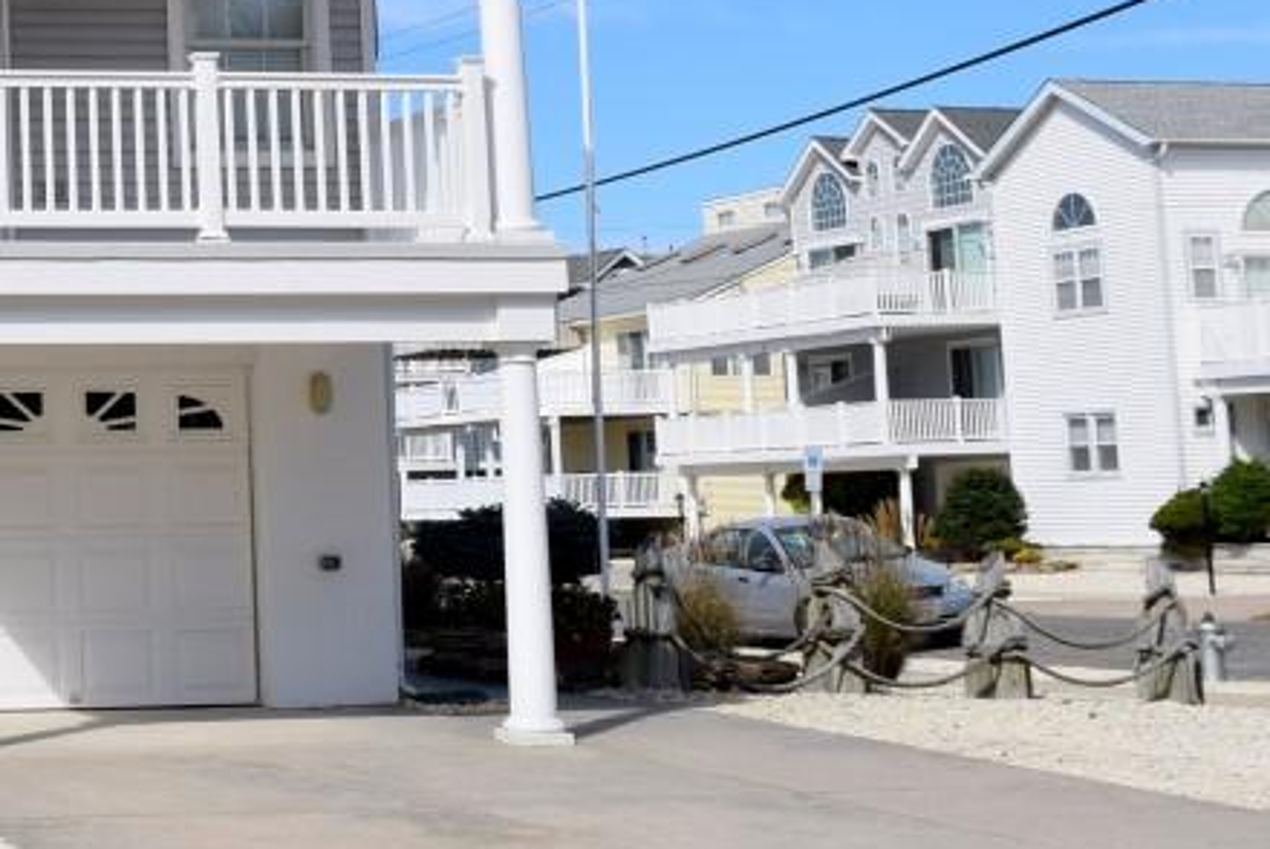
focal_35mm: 82
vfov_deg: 16.3
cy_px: 29
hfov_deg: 22.2
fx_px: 2905
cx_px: -374
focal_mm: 21
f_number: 11
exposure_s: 1/500
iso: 200
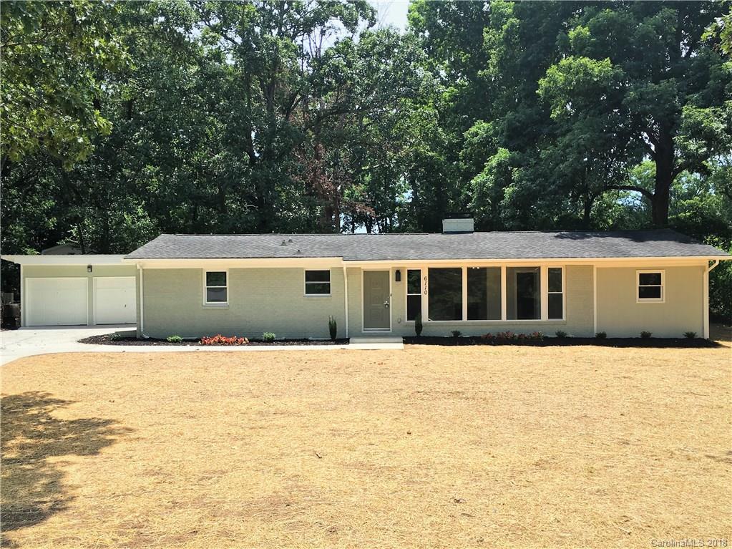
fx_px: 613
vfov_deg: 48.2
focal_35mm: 29
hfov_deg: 61.7
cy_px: 274
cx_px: 366
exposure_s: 1/578
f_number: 2.2
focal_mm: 4.15
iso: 25
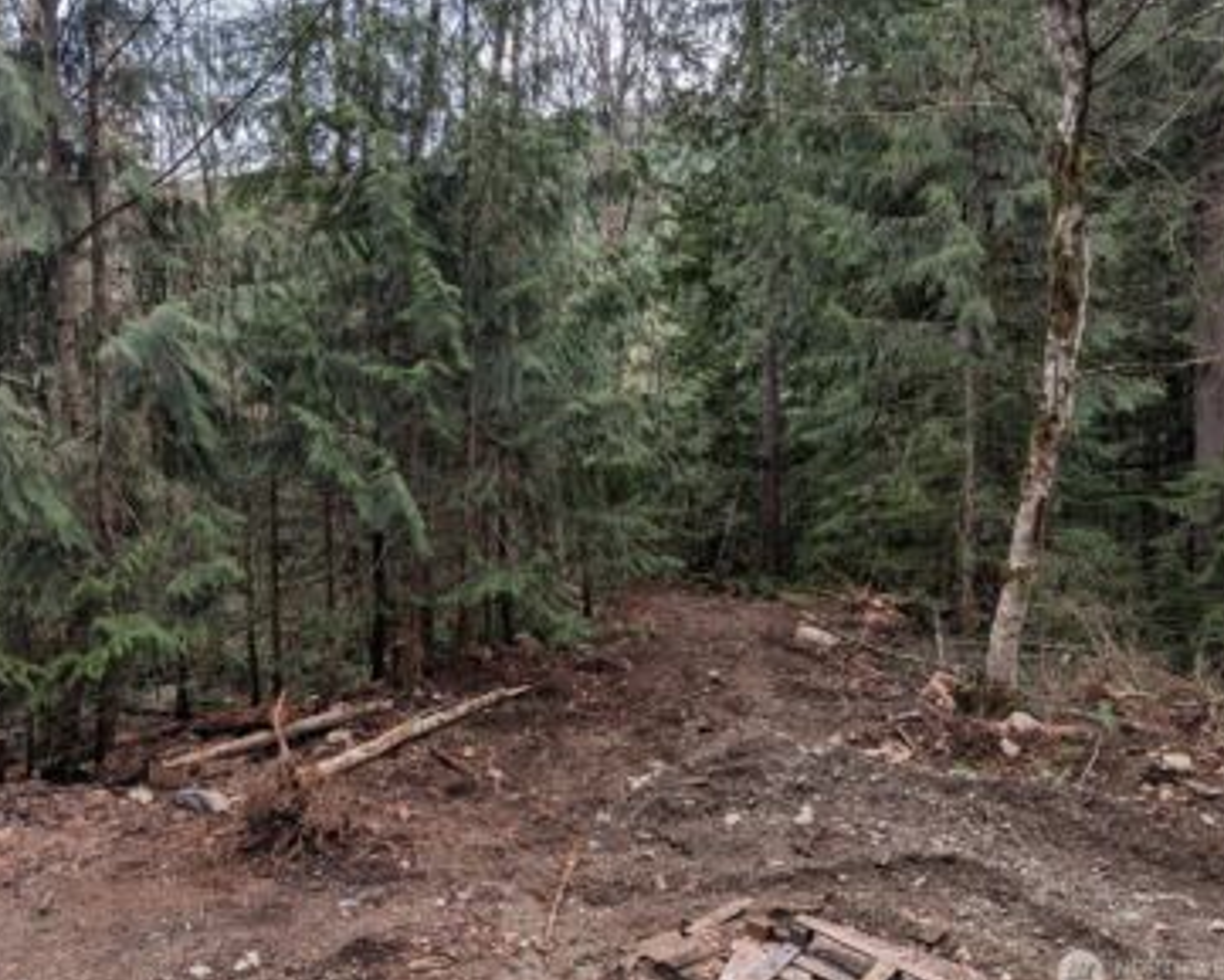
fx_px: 942
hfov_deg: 66.0
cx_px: 600
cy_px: 497
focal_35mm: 26
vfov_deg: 55.0
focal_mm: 6.9
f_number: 1.68
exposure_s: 1/209
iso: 17
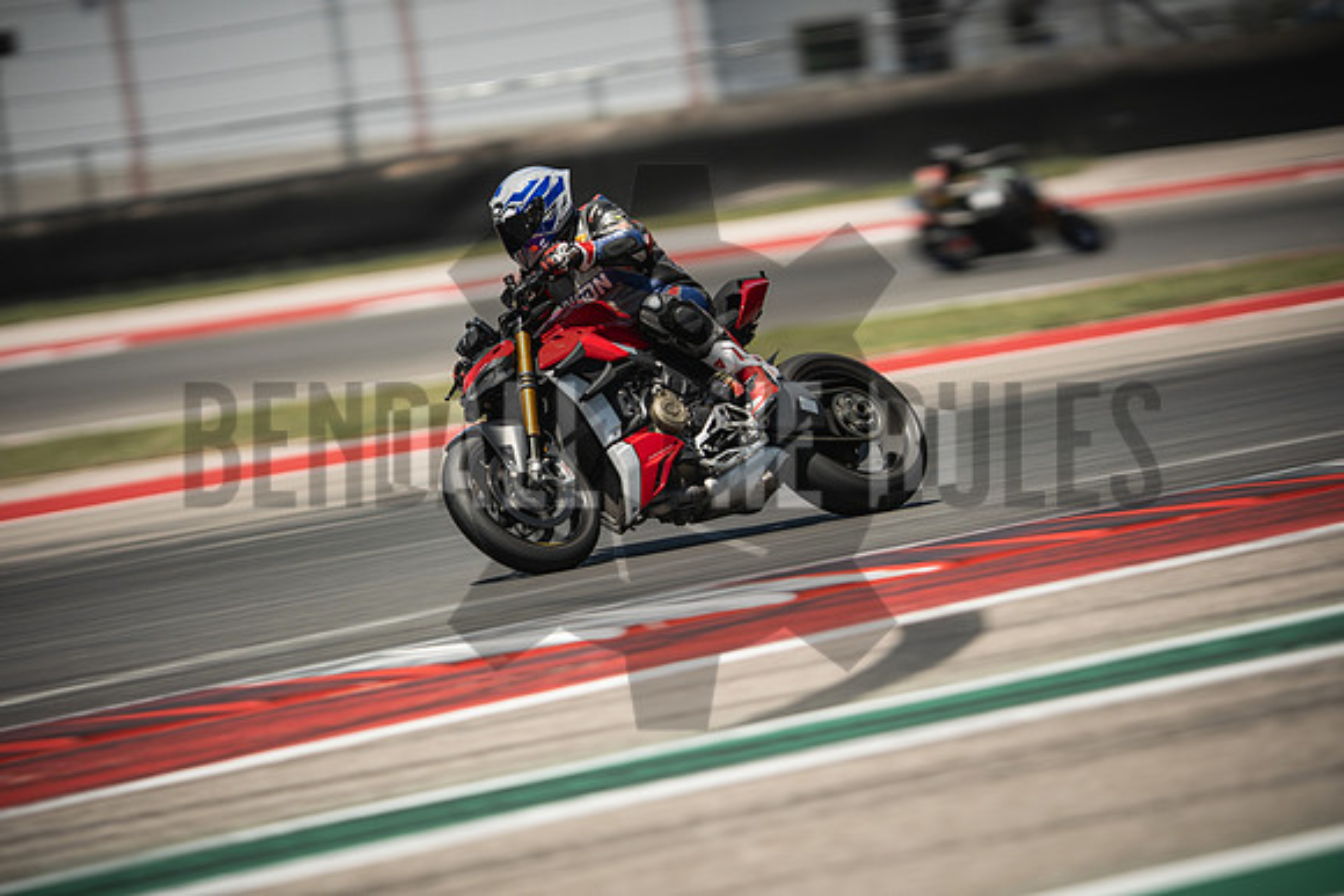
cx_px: 672
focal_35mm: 300
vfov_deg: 4.6
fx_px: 11202
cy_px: 448
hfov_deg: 6.9
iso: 160
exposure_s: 1/250
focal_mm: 200
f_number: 2
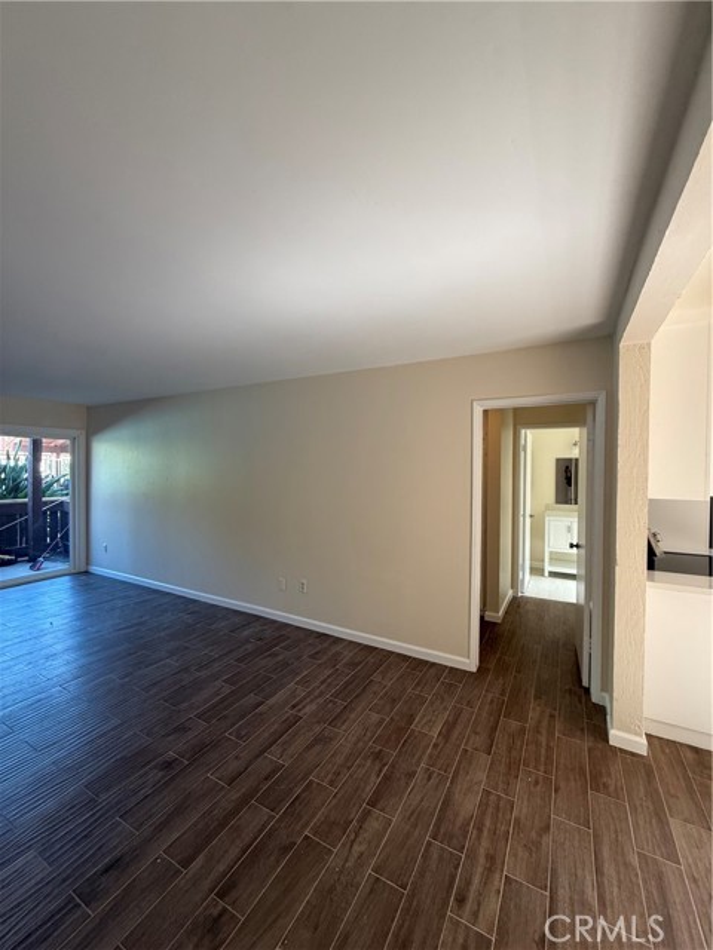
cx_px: 356
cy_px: 475
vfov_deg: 102.1
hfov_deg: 85.7
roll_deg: -1.0
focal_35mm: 14
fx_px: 384
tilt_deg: +0.3
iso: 200
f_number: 2.2
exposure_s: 1/120
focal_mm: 2.22
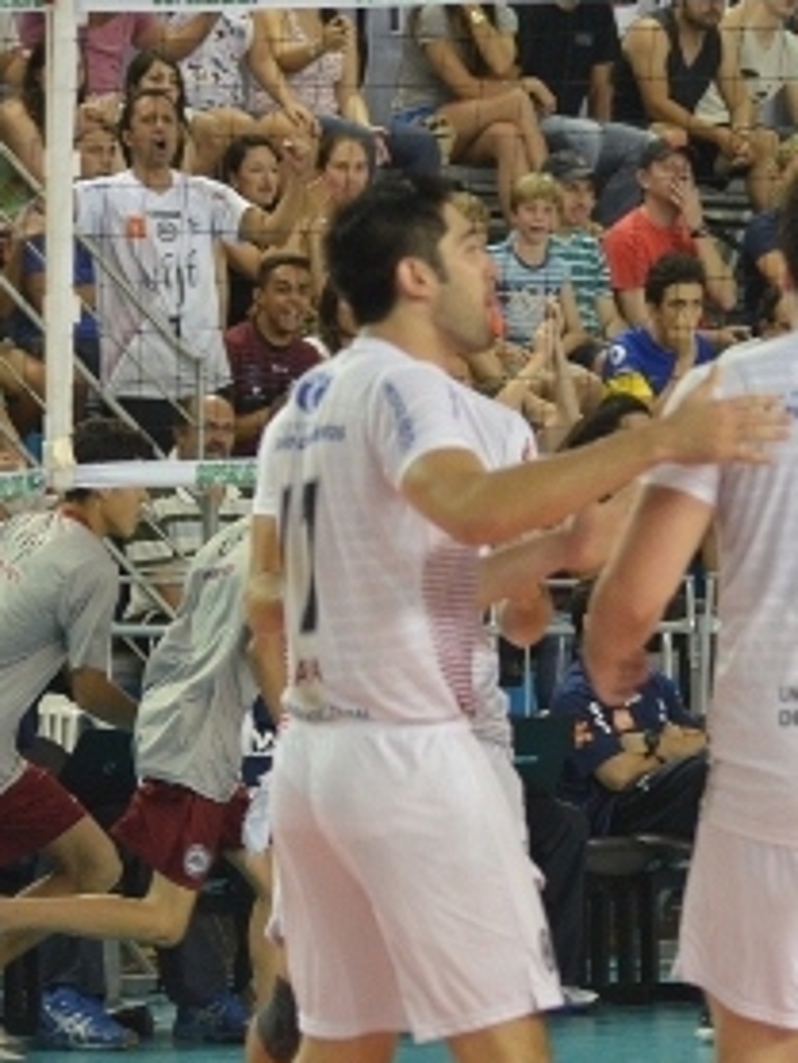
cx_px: 767
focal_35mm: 227
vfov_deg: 8.7
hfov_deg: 6.5
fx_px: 6972
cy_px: 514
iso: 1600
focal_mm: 100
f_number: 4
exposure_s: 1/320
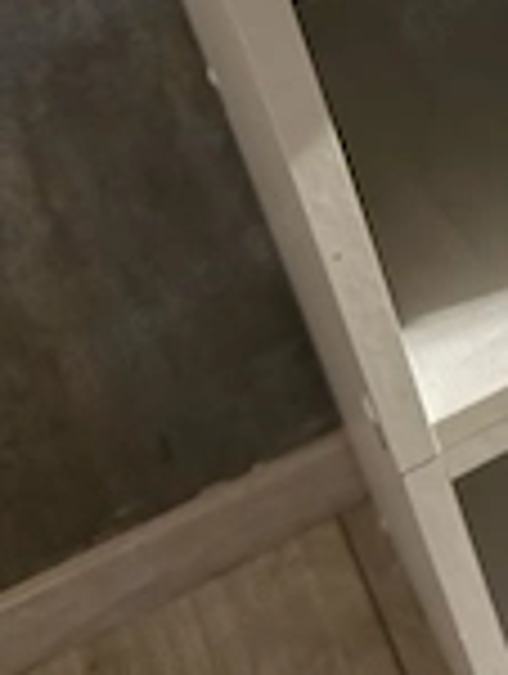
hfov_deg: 21.2
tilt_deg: -31.6
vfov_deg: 28.3
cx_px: 625
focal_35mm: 64
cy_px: -9
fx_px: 1249
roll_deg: +10.1
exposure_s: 1/33
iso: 1000
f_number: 1.78
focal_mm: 6.76
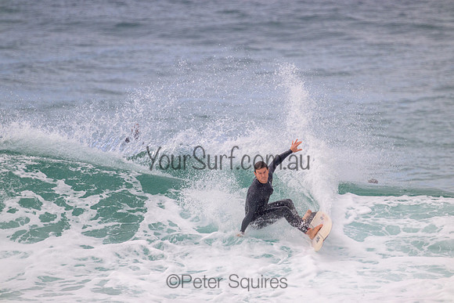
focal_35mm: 800
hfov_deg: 2.6
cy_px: 152
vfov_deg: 1.7
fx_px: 10091
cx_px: 227
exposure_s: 1/2000
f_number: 11
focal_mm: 800
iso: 1000
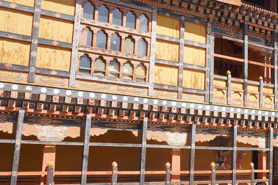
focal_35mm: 54
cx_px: 270
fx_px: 417
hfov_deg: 34.0
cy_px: 93
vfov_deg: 25.1
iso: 100
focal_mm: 24
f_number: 10
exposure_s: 1/100
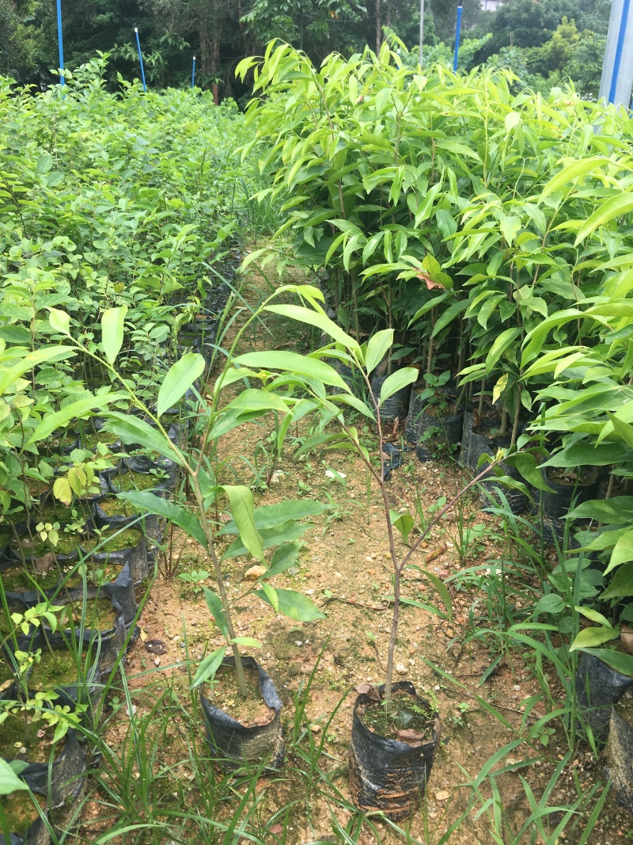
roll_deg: -2.6
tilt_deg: -20.8
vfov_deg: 61.7
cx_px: 316
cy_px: 422
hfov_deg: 48.2
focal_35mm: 29
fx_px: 707
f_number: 2.2
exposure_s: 1/530
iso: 25
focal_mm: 4.15
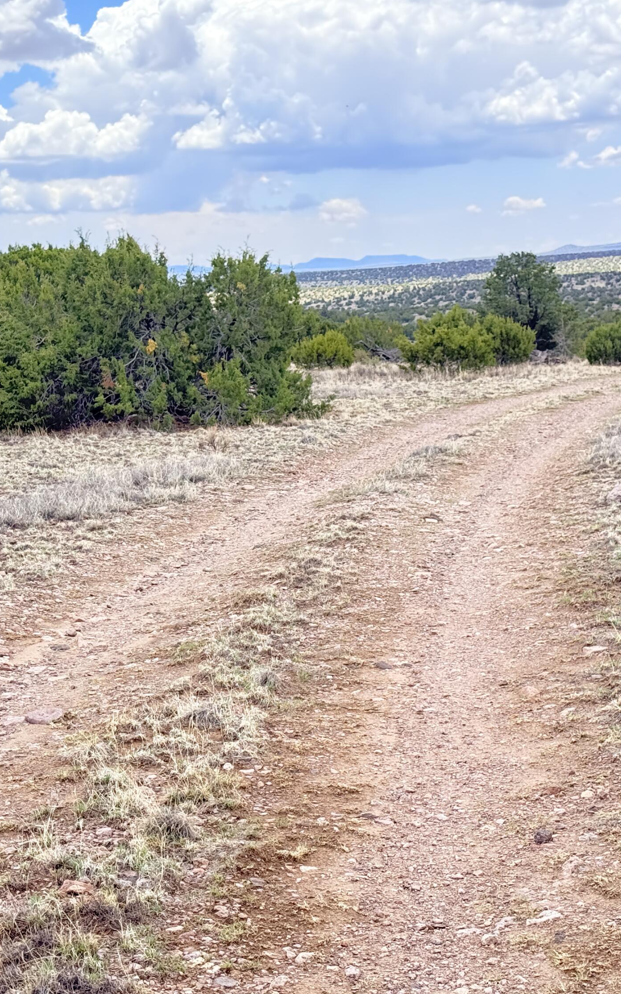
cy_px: 497
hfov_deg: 19.1
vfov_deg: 30.2
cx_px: 319
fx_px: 1841
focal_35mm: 68
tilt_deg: -7.4
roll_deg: +2.6
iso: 100
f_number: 1.78
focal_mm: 6.76
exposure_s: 1/1013
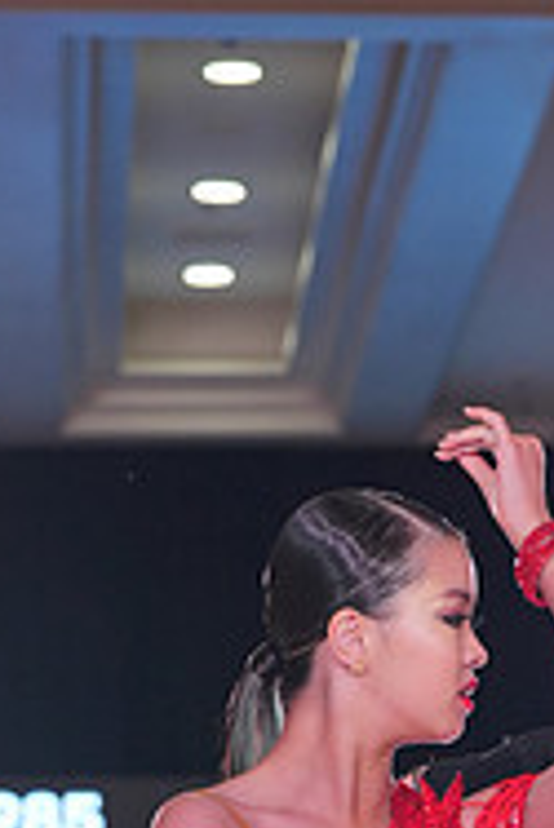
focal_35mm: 229
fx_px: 5276
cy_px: 1275
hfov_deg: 6.0
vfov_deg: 8.8
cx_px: 441
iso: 1000
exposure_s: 1/400
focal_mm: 74
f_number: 4
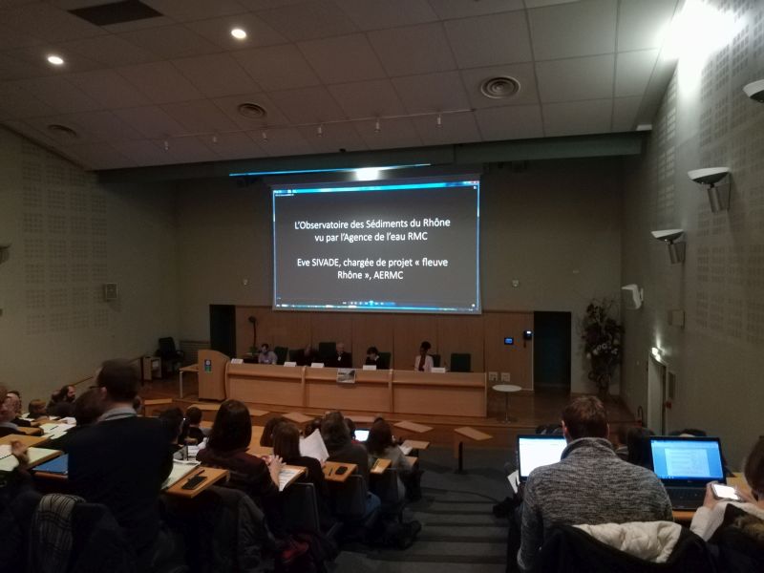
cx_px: 382
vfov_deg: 53.1
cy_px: 286
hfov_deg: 67.3
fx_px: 574
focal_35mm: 26
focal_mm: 3.83
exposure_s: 1/14.3
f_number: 2.2
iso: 1000
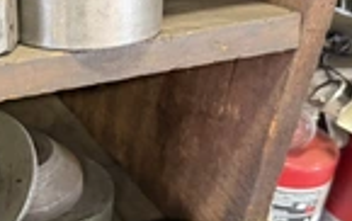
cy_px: 119
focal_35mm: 70
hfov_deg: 27.7
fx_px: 672
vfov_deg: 18.7
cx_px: 5
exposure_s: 1/60
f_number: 1.78
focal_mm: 6.76
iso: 800
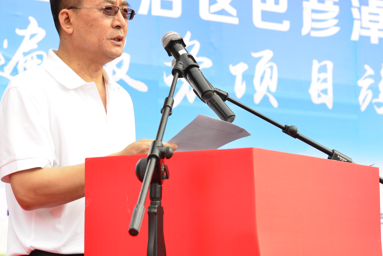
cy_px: 70
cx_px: 160
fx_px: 1096
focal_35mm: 103
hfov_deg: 19.8
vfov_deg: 13.3
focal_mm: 70
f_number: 8
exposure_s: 1/125
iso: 200
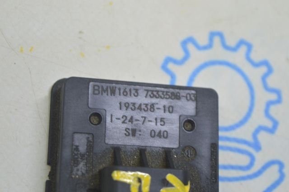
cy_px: 96
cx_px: 144
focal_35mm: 82
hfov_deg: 24.6
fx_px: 661
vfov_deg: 16.5
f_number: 5.6
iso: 400
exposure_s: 1/20
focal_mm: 55
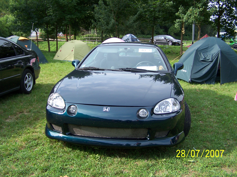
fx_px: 260
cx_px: 118
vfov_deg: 37.7
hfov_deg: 49.0
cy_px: 88
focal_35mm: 38
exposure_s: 1/350
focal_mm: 6.3
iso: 80
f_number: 2.8
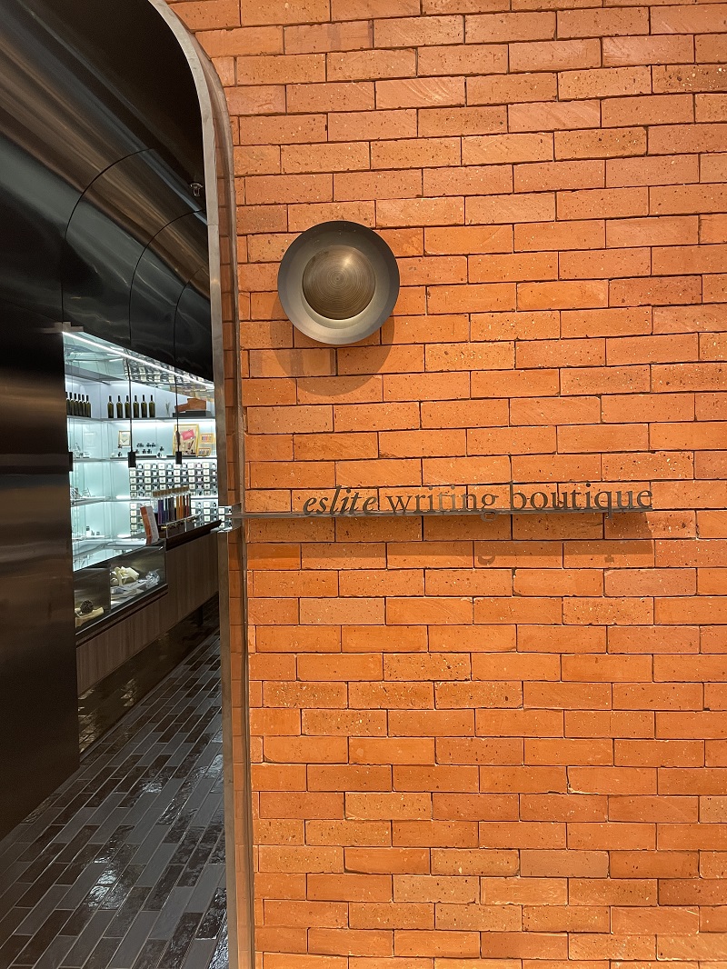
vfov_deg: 67.3
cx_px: 364
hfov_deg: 53.1
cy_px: 484
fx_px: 728
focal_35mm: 26
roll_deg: +1.2
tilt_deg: -2.1
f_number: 1.6
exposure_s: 1/73
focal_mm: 4.2
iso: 125
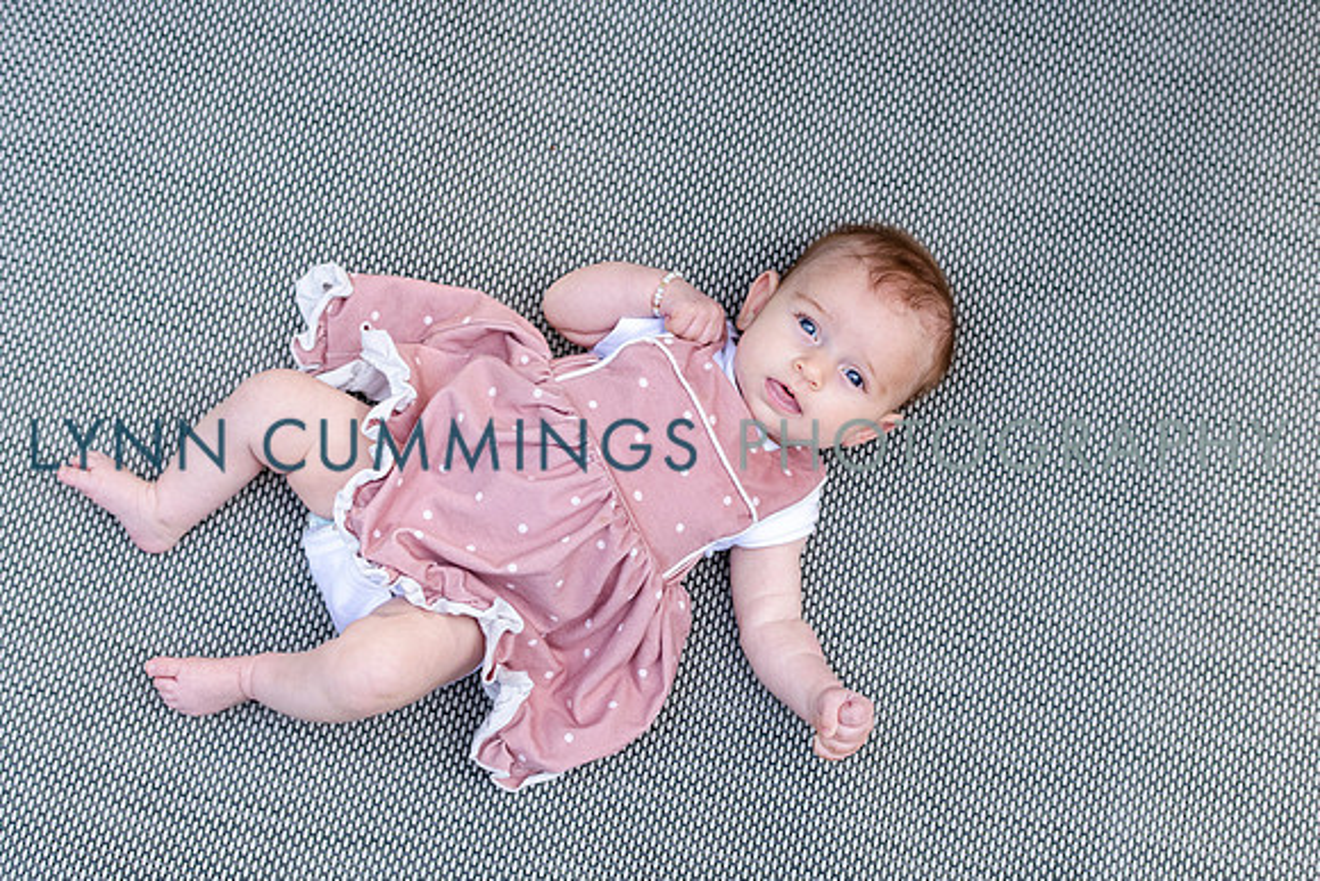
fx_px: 2265
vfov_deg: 22.0
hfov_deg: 32.5
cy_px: 440
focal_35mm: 62
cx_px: 703
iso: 500
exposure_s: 1/640
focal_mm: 58
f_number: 3.2
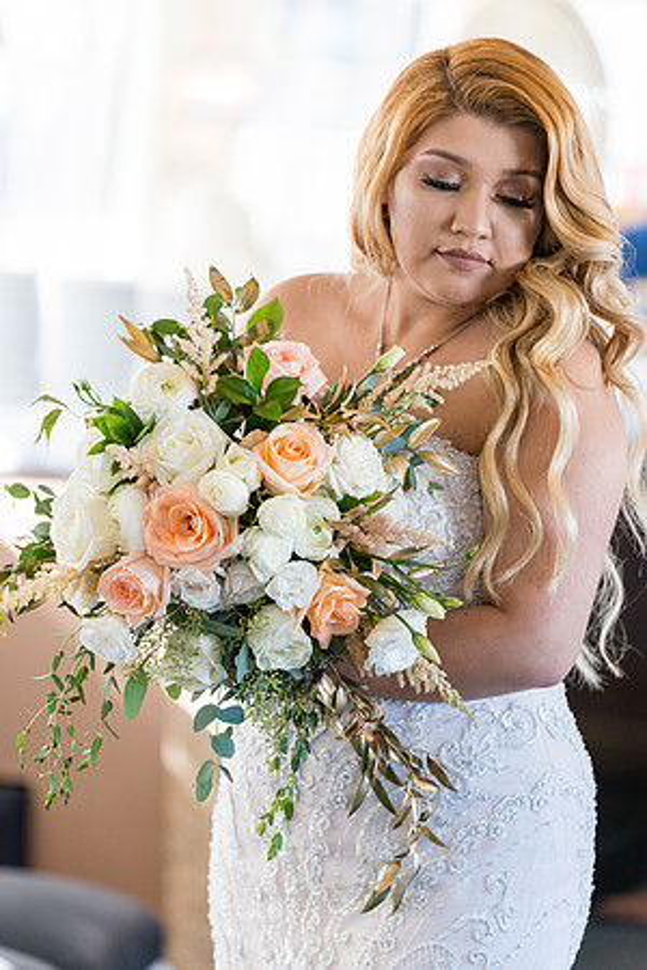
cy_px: 485
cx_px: 324
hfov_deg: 7.6
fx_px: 4852
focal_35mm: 180
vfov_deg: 11.4
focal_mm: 180
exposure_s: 1/250
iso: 400
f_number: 2.8
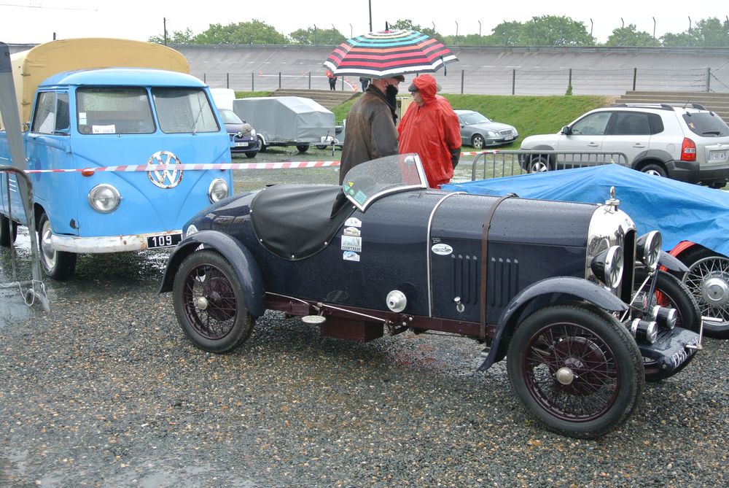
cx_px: 364
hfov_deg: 46.4
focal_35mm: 42
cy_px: 244
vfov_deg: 32.0
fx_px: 851
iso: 220
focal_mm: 15.7
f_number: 4.2
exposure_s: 1/60
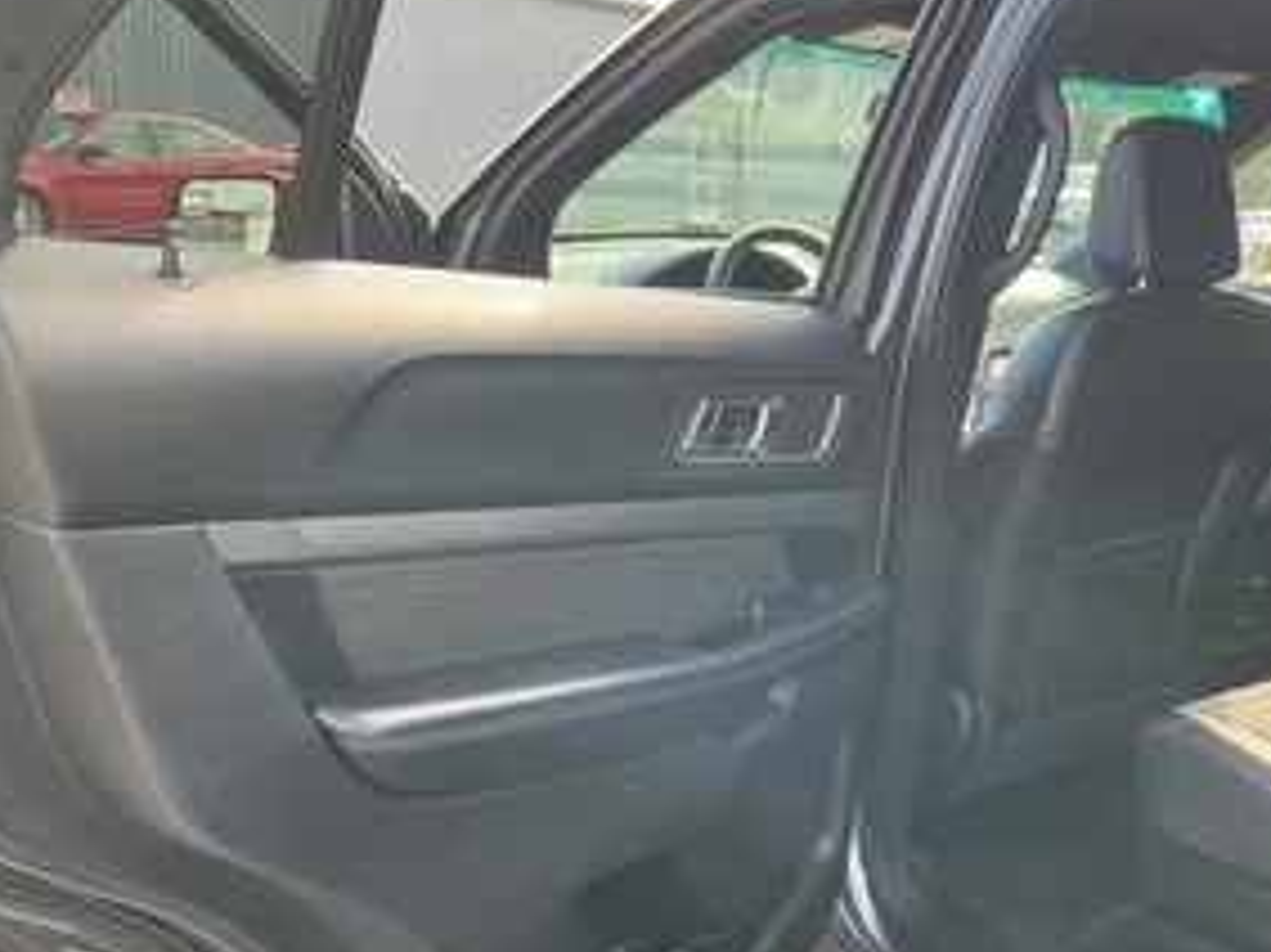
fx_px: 1505
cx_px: 876
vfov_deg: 34.9
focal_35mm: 41
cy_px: 602
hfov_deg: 44.9
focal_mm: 3
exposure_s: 1/134
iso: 32
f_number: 1.8
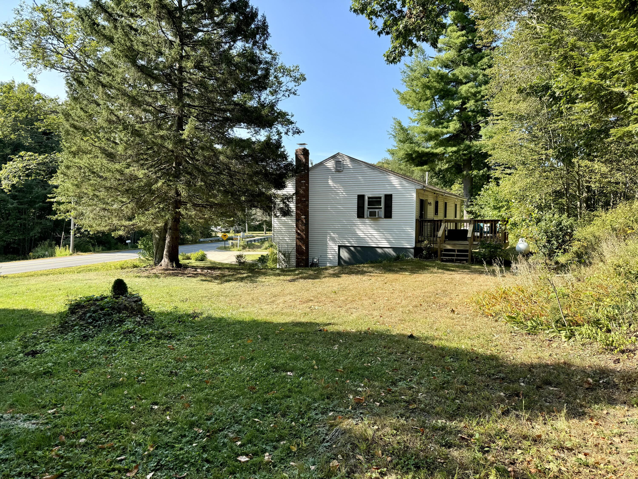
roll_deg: -0.2
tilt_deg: -3.2
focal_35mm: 24
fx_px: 442
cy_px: 240
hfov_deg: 71.6
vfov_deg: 56.8
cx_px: 319
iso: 80
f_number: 1.78
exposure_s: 1/1488
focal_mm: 6.76
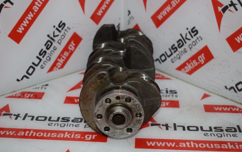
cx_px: 120
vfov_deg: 21.0
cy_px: 72
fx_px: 409
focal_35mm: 62
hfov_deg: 33.0
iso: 500
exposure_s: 1/200
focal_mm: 40
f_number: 4.8
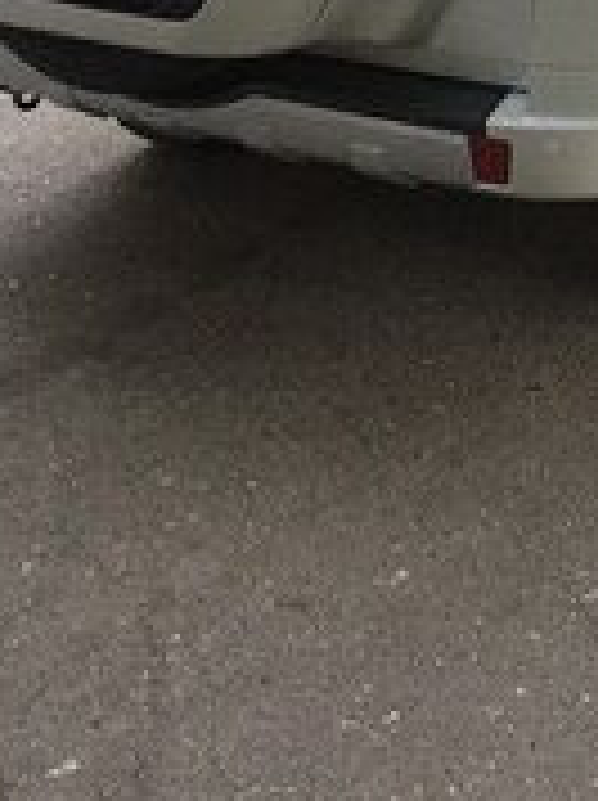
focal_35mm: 81
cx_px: 454
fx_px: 1870
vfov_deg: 21.6
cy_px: -266
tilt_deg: -6.5
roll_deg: +1.5
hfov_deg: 18.0
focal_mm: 4.15
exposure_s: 1/20
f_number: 2.2
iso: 250
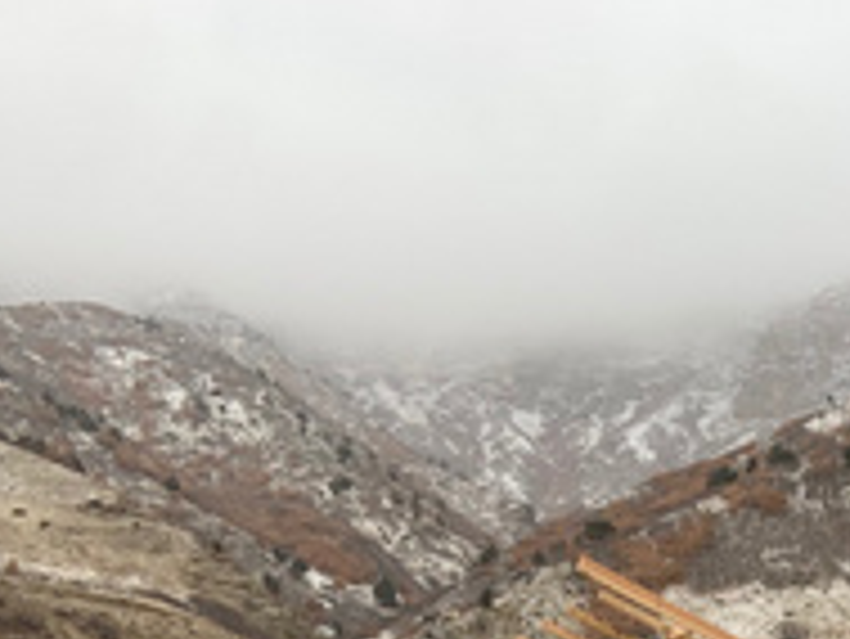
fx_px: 2162
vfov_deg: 15.2
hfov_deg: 21.1
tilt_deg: +4.1
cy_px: 1030
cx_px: 953
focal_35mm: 88
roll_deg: +0.5
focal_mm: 4.25
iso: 25
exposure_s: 1/154
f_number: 1.8
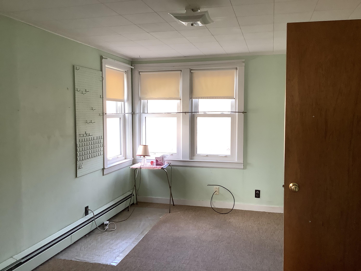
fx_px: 323
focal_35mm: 31
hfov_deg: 58.4
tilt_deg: -5.2
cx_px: 180
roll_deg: -0.6
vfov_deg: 45.4
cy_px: 136
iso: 100
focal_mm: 3.3
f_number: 2.4
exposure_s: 1/60
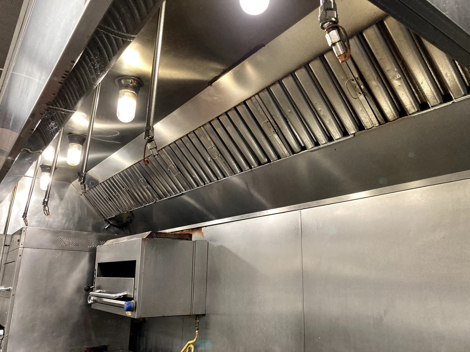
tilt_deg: +15.9
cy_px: 176
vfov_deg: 49.7
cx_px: 235
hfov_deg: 63.4
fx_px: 380
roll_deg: -1.8
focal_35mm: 28
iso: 250
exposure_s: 1/60
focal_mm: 3.99
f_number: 1.8
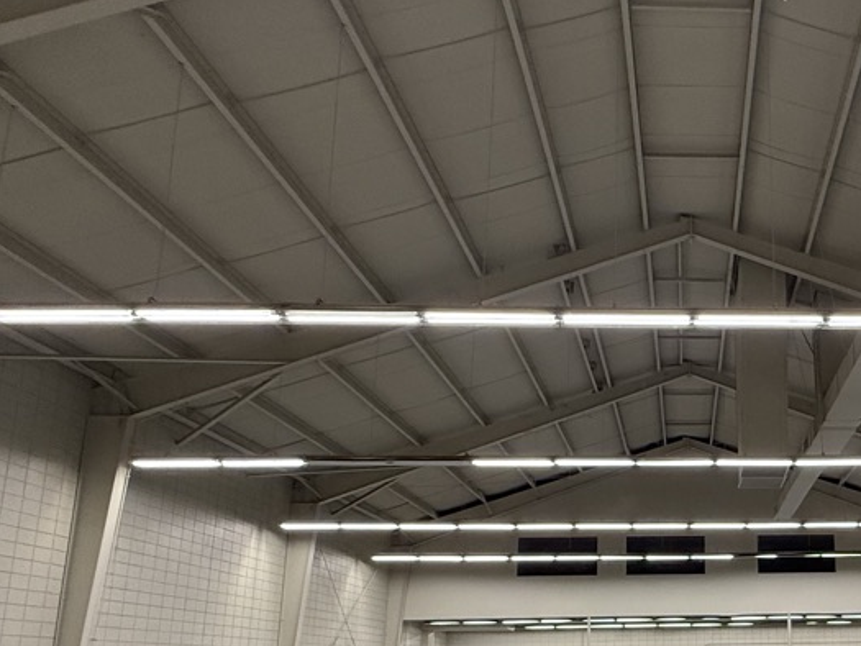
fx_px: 796
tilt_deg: +11.3
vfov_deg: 42.1
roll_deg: +1.1
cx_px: 731
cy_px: 521
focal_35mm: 32
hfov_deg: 51.8
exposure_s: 1/120
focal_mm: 2.22
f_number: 2.2
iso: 200
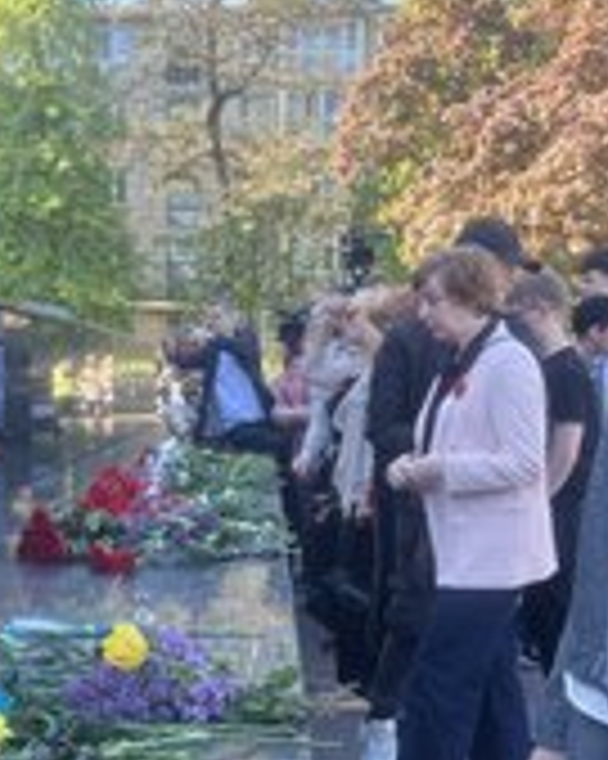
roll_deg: -0.1
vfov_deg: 31.2
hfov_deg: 25.2
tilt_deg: -4.4
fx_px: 1351
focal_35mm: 60
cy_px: 508
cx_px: 185
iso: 40
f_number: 1.5
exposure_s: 1/263
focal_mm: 5.7
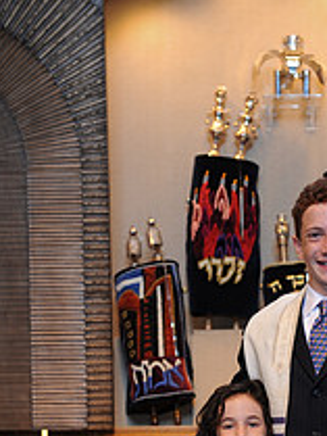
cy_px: 436
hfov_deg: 11.9
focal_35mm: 124
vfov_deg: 15.6
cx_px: 257
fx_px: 1560
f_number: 4.5
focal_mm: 60
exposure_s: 1/50
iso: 500
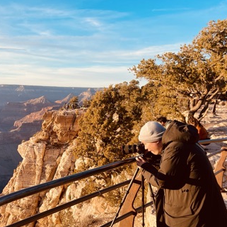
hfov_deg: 37.5
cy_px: 156
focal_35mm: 44
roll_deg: -3.1
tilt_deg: -11.1
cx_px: 59
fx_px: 326
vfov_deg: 37.8
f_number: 1.6
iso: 32
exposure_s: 1/791
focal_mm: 5.1
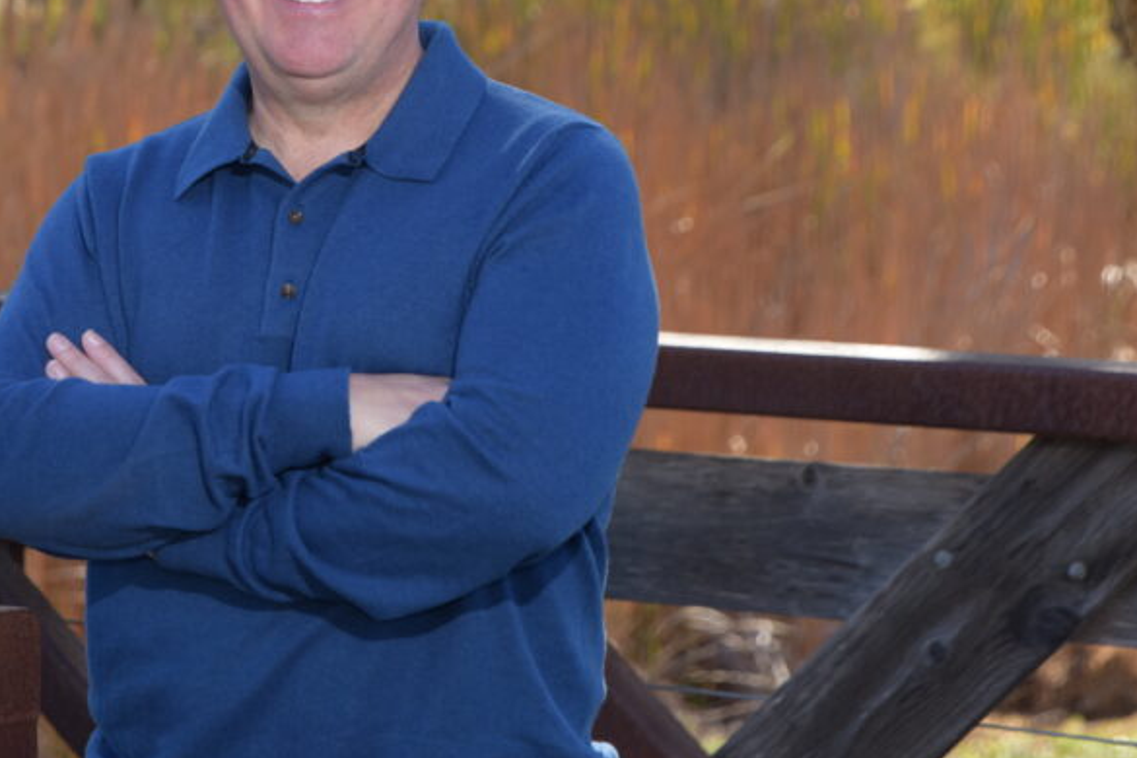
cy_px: 259
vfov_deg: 7.8
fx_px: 5527
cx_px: 305
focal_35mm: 175
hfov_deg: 11.7
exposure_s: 1/200
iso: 200
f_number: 6.3
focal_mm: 100
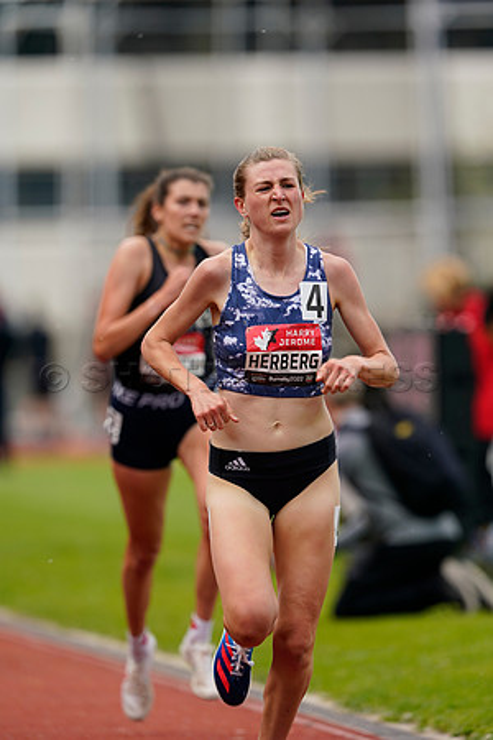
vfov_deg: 3.4
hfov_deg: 2.3
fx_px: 12324
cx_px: 246
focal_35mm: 600
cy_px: 370
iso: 400
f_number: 5
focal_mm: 600
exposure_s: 1/640
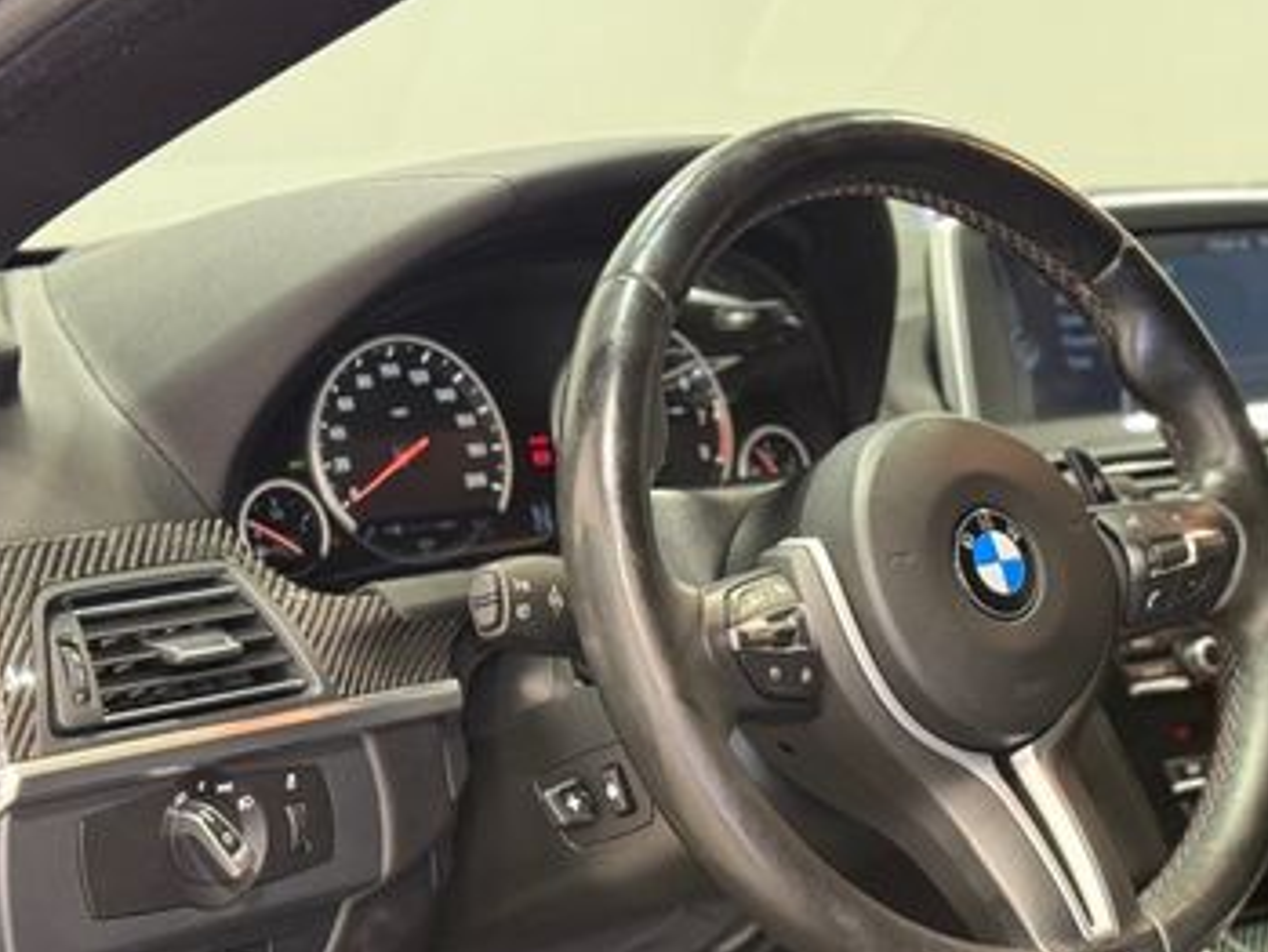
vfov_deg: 16.7
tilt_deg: -10.7
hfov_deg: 22.0
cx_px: 952
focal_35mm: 88
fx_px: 3225
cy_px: 723
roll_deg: +0.5
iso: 200
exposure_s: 1/60
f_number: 1.78
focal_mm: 6.76
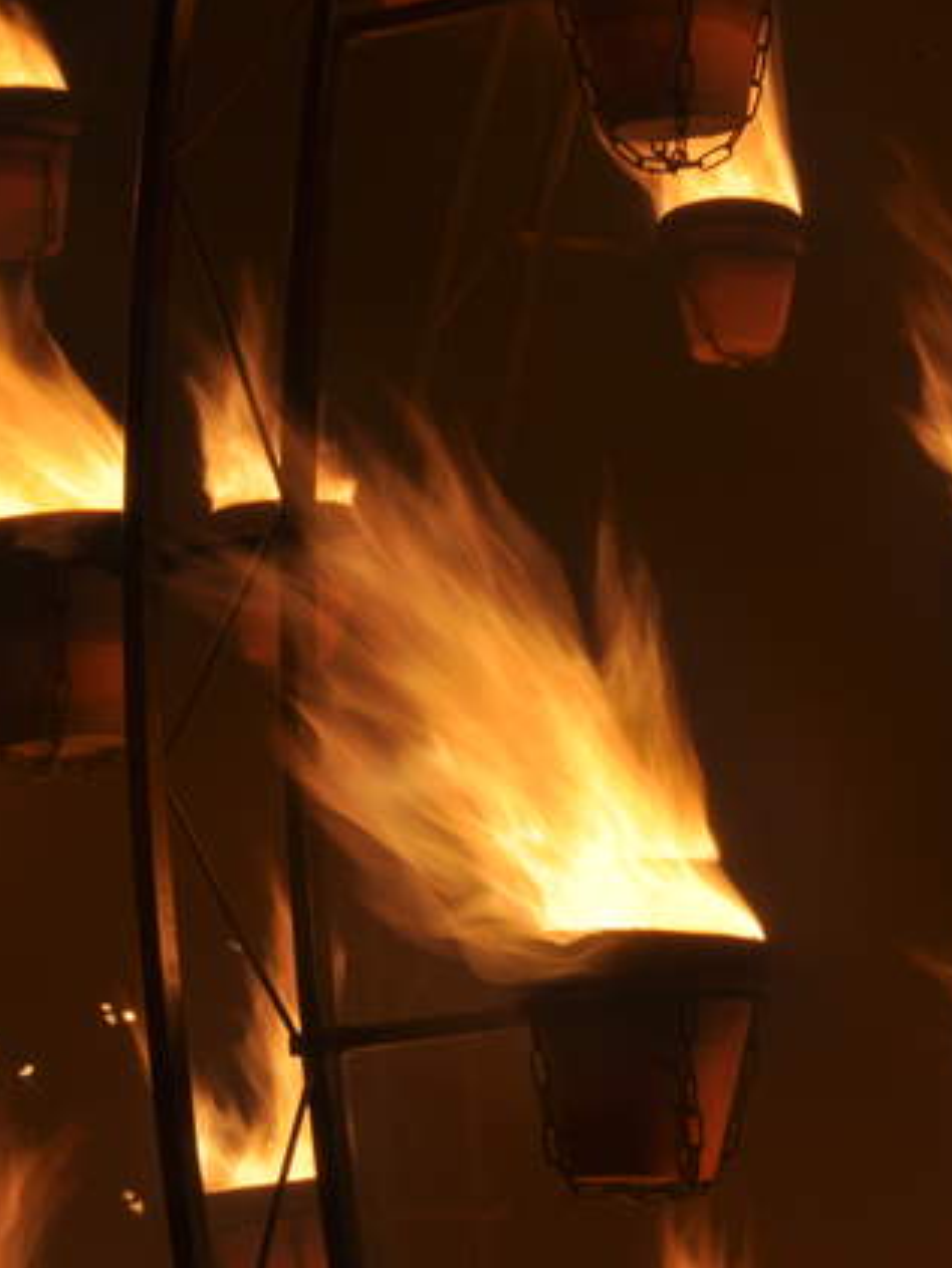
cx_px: 892
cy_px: 631
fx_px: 6414
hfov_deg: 8.5
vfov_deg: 11.3
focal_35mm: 175
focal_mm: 80
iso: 200
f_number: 36
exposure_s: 1
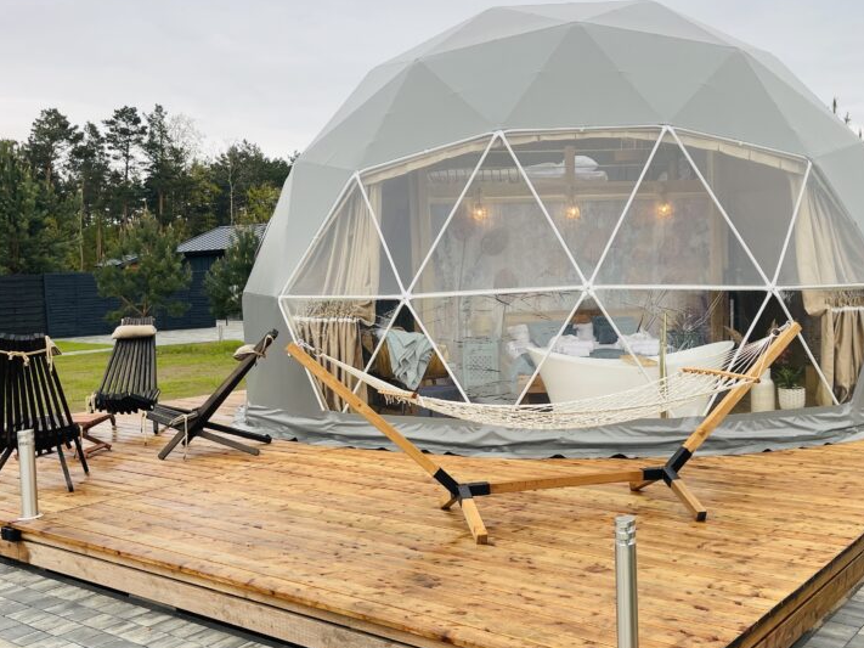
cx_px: 502
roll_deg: +1.1
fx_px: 898
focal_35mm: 36
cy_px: 336
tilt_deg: -5.5
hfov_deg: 51.1
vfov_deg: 39.6
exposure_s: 1/303
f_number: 1.6
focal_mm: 5.1
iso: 32
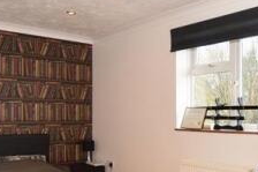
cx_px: 197
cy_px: 111
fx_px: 315
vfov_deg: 30.3
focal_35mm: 44
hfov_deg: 43.0
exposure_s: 1/40
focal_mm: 10
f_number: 5.6
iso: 400
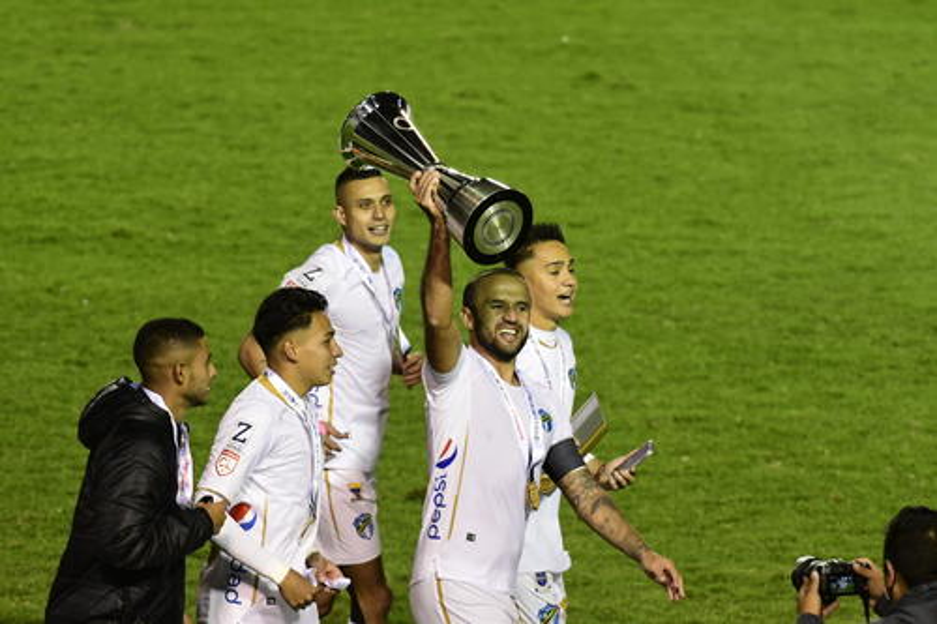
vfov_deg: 2.4
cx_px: 468
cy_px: 312
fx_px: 14830
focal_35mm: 570
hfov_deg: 3.6
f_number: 5.6
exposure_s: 1/1000
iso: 6400
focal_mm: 380
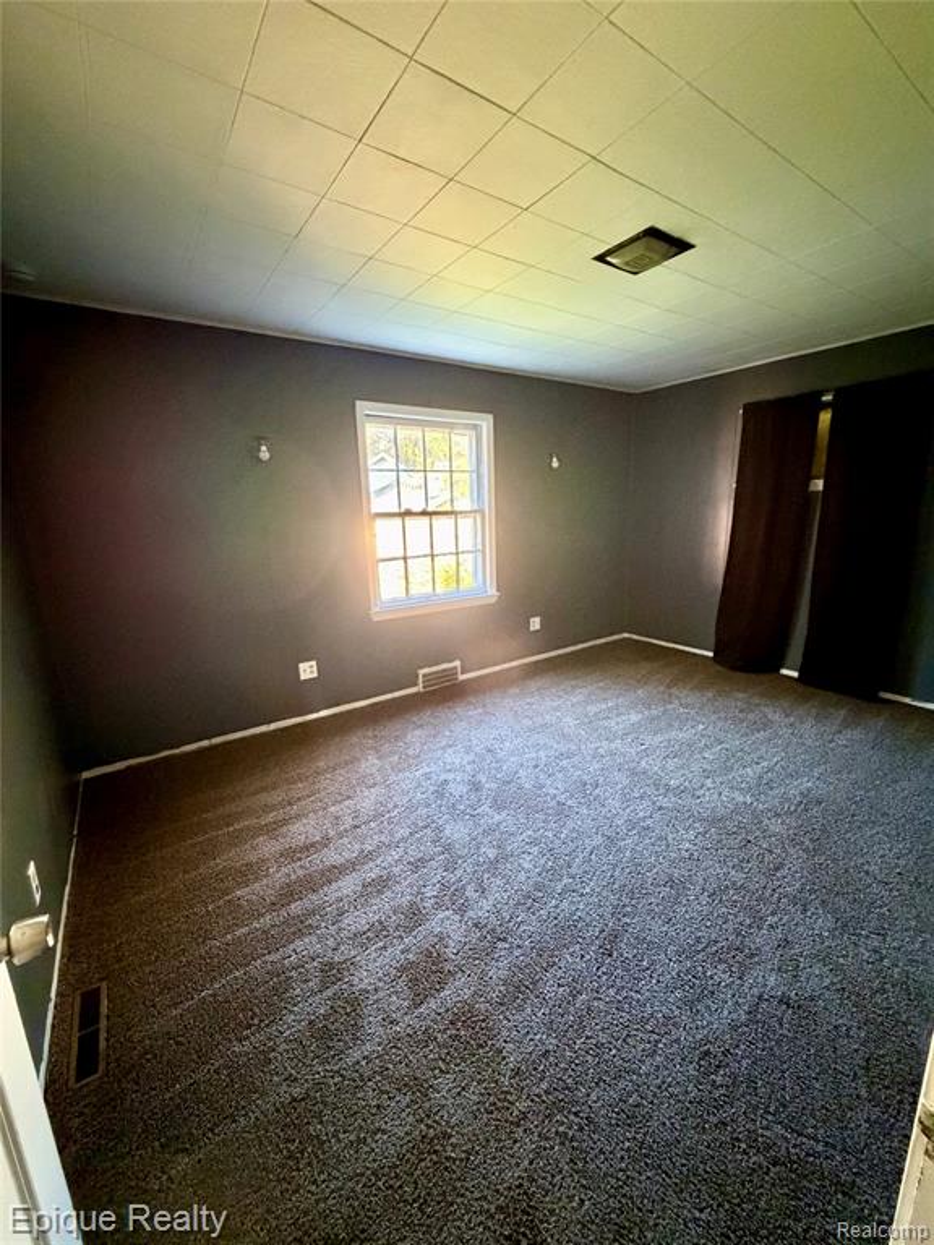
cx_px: 467
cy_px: 622
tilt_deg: -13.1
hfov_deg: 85.7
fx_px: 504
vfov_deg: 102.1
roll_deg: +2.3
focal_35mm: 14
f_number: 2.2
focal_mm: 2.22
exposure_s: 1/60
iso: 1250
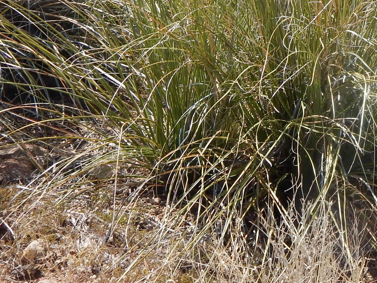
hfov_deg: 16.7
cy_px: -76
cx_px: 448
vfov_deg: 12.7
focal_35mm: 113
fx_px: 1230
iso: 125
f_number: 3.6
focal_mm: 7.7
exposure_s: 1/800
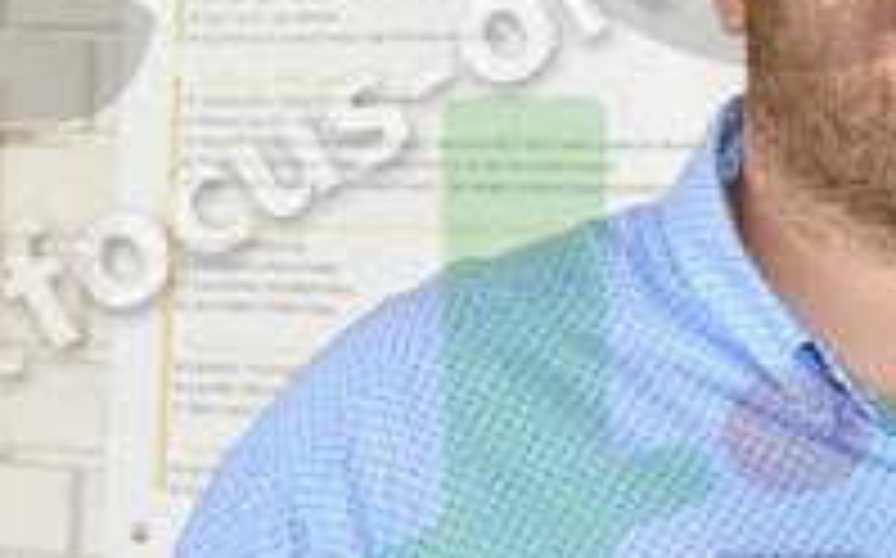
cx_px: 1355
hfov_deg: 9.1
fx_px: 5465
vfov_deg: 5.8
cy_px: 220
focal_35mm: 224
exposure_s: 1/200
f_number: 8
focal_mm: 38
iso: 3200
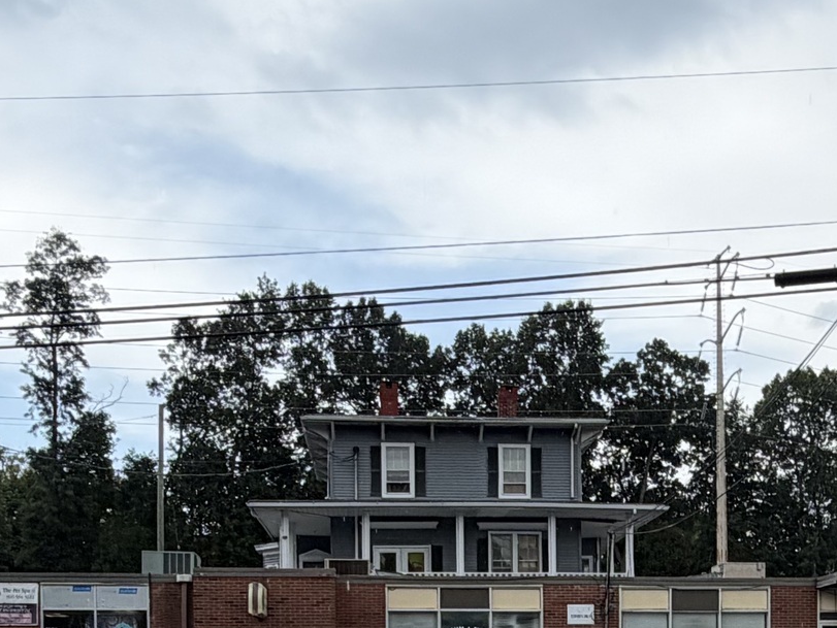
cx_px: 526
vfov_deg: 25.0
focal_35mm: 53
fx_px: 1282
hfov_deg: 35.9
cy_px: 738
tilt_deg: -1.4
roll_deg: +0.3
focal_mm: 2.22
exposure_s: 1/770
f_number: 2.2
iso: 32
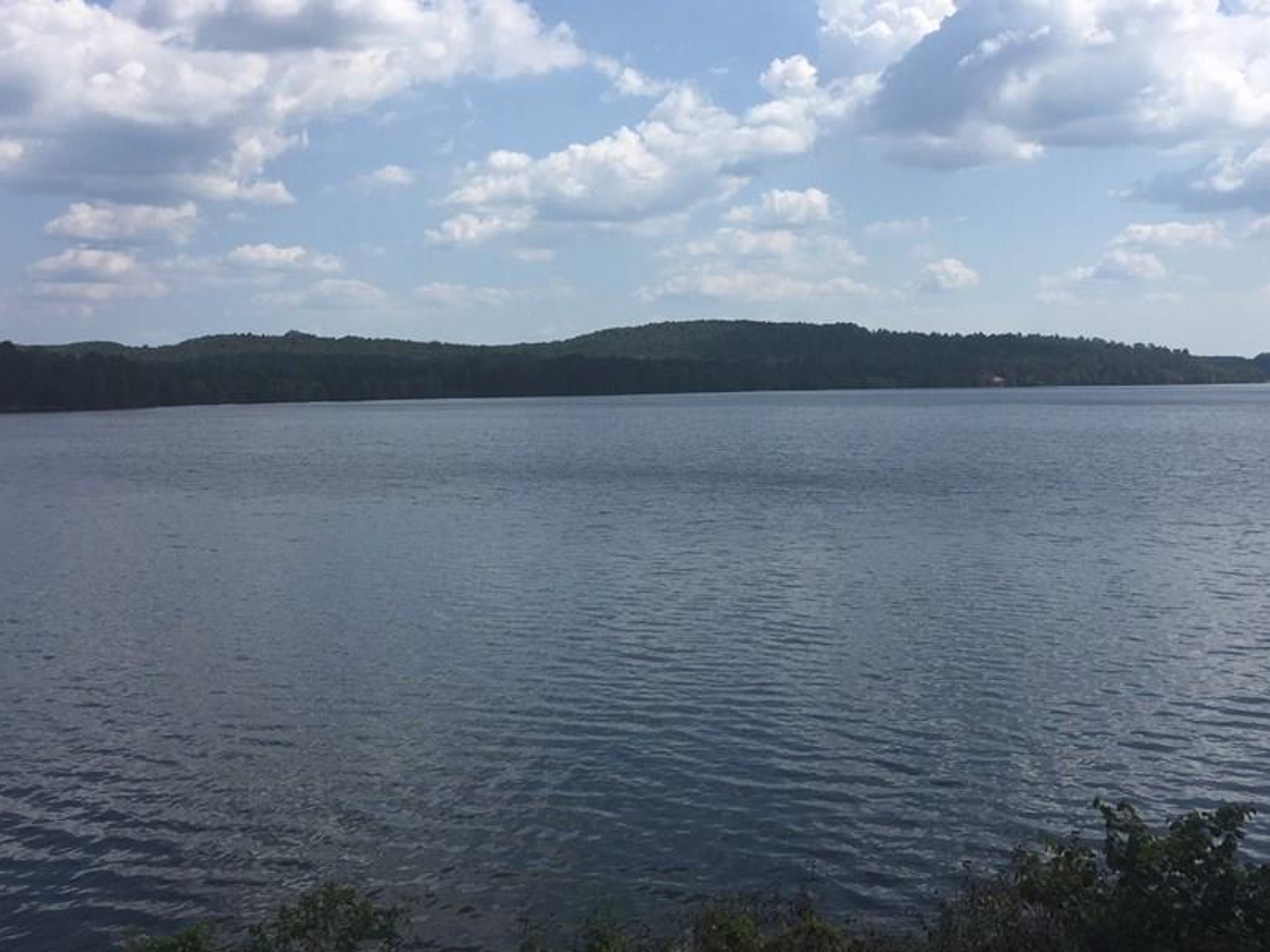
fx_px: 1357
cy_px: 380
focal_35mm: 37
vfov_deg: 38.5
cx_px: 652
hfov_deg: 50.1
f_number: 2.2
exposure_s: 1/3049
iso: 32
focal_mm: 4.15
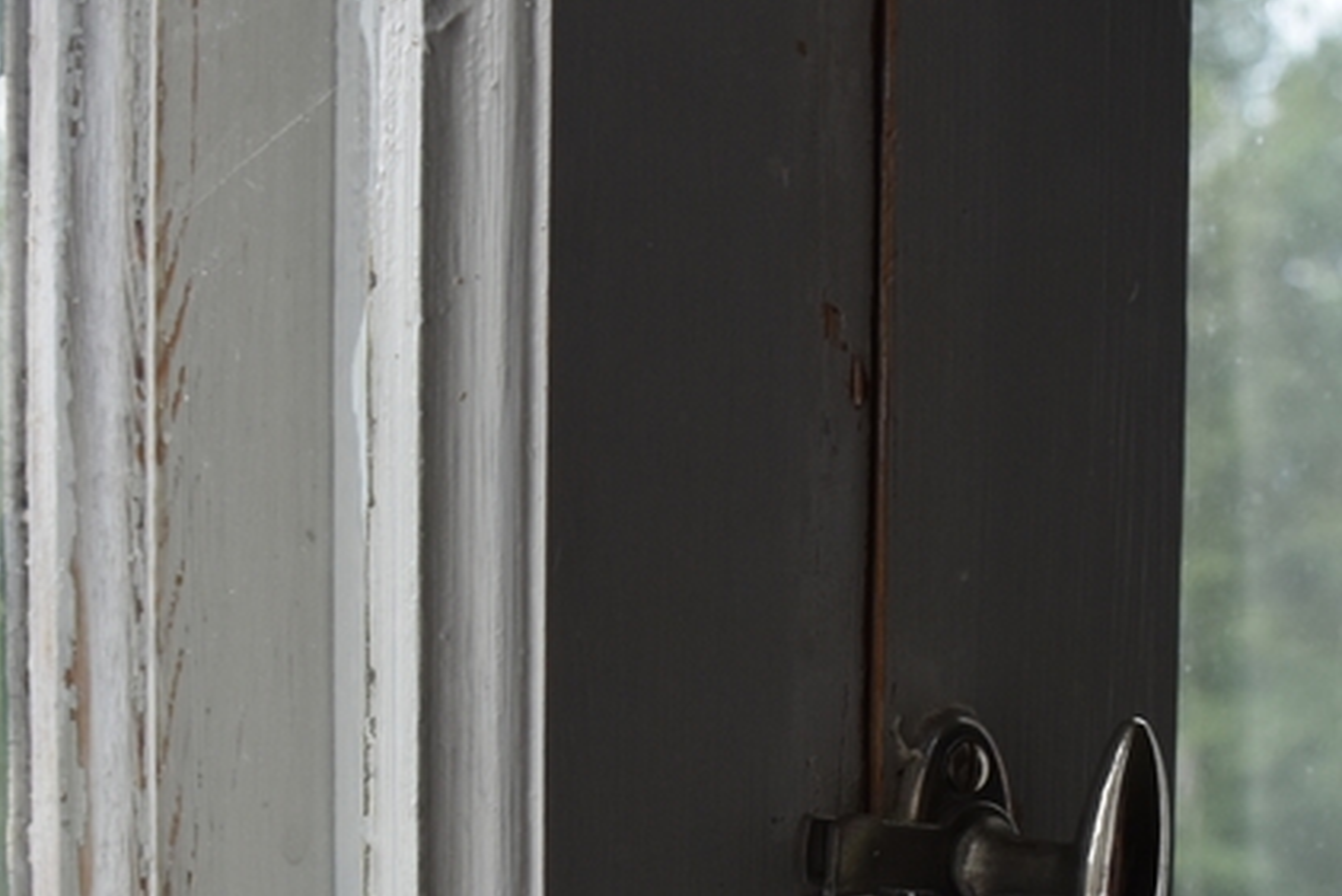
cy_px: 883
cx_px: 857
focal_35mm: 77
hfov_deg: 26.2
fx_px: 2871
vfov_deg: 17.3
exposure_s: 1/125
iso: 400
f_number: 5.6
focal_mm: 18
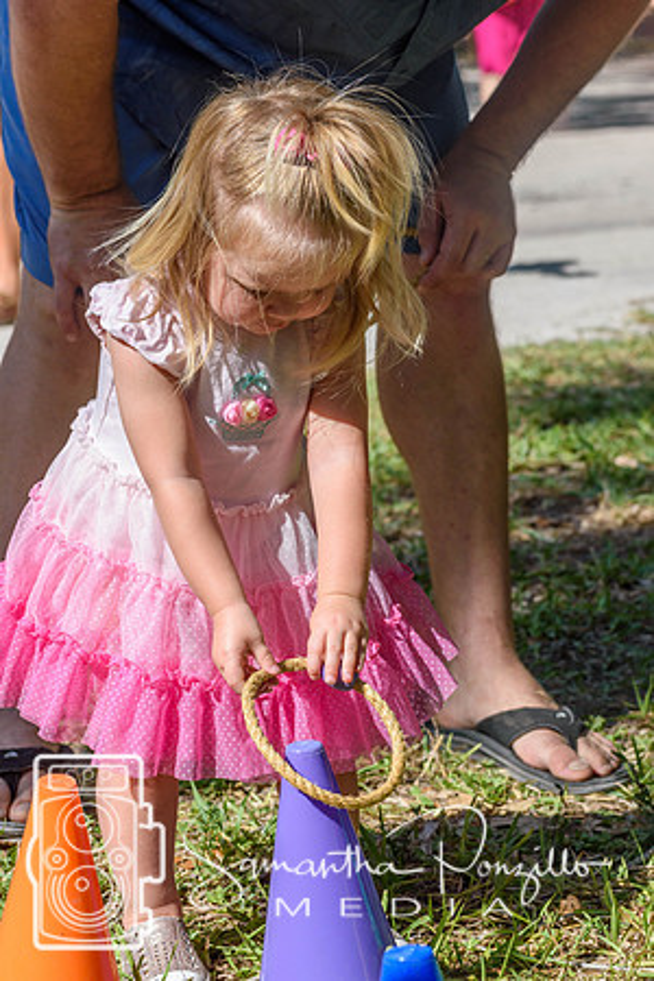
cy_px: 490
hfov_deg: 10.6
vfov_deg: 15.9
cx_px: 327
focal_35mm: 129
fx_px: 3515
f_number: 7.1
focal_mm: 86
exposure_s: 1/800
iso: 200
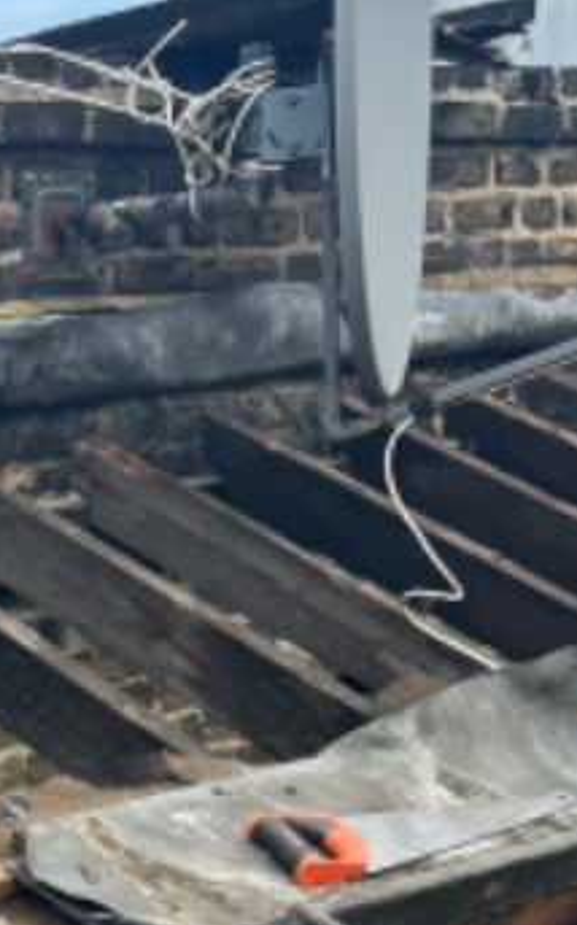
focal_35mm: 89
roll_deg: +3.9
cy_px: 1162
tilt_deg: -17.1
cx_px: -324
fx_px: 2242
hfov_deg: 13.7
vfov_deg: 21.4
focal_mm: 6.76
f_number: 1.78
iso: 80
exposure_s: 1/2174
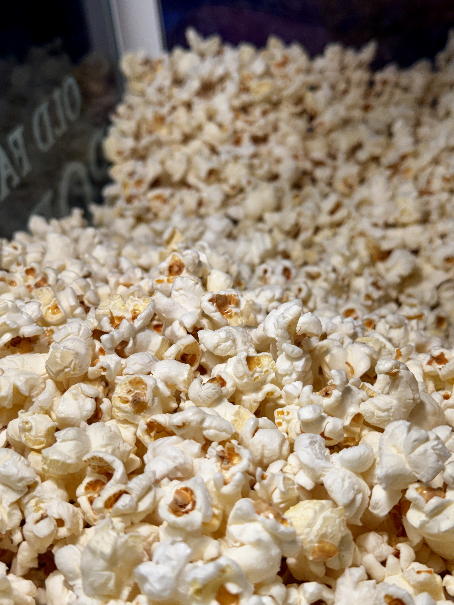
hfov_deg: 30.3
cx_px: 227
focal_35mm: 48
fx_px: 839
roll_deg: +7.1
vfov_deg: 39.7
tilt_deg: -31.9
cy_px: 302
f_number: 1.78
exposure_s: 1/288
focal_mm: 6.76
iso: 64
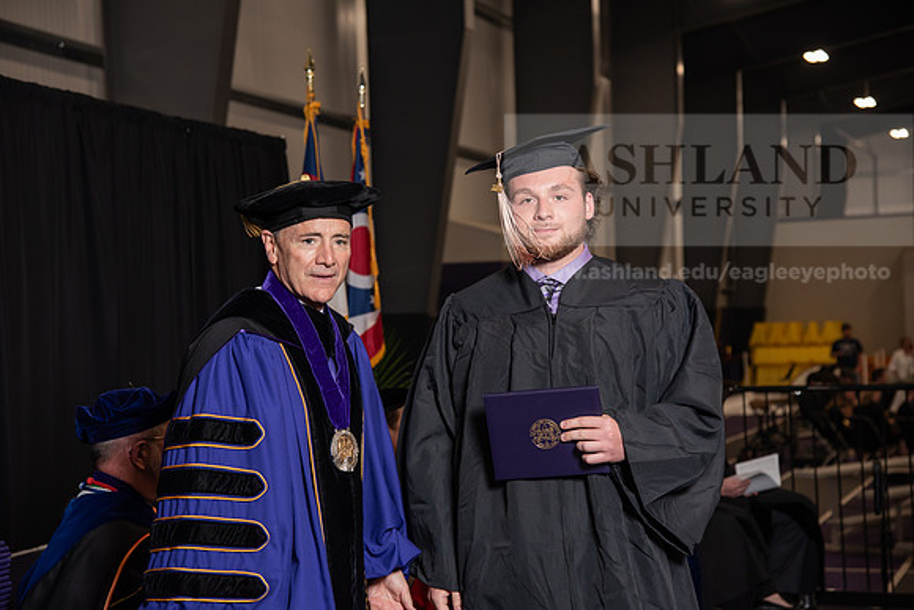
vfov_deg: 17.5
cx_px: 457
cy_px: 305
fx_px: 1981
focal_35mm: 78
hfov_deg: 26.0
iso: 1000
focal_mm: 78
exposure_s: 1/200
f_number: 5
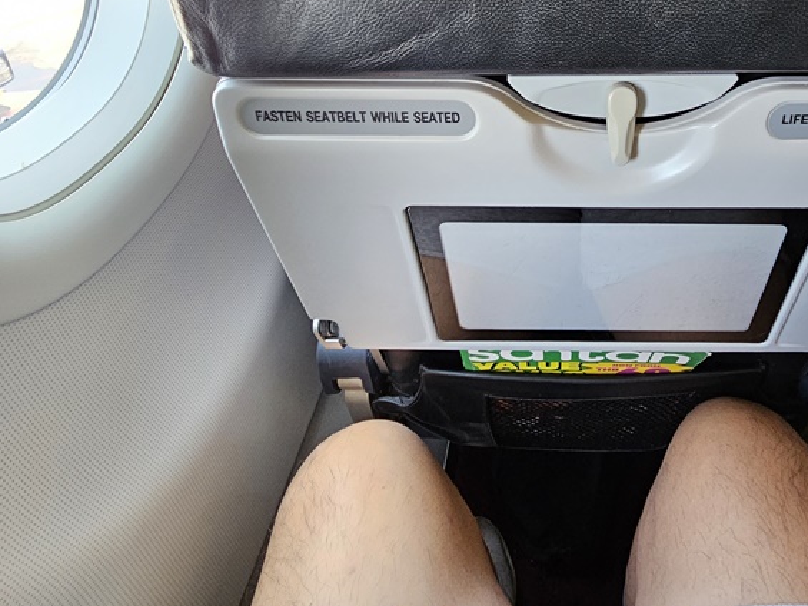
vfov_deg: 54.4
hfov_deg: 70.8
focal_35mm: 23
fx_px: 537
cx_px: 566
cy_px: 111
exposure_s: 1/100
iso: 320
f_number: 2.2
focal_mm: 2.2
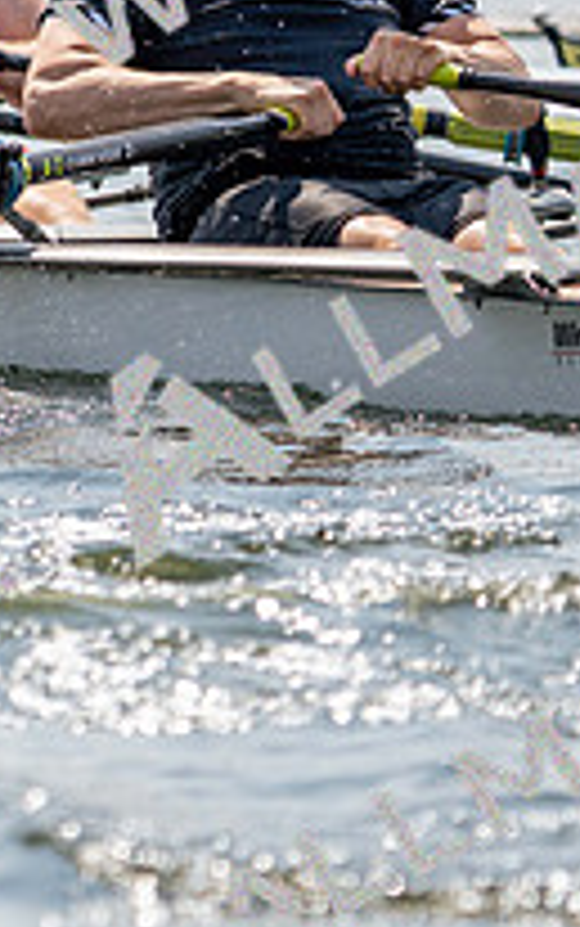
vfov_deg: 3.7
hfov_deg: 2.3
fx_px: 14497
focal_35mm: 574
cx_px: -274
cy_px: 142
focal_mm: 200
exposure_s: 1/1600
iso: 160
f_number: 5.6
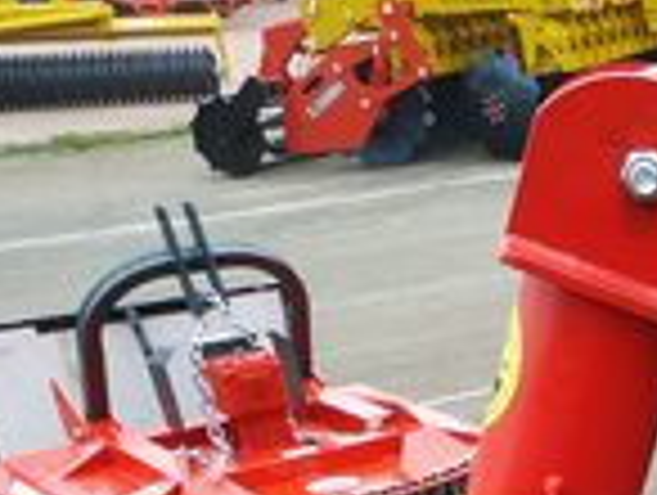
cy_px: 873
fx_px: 1711
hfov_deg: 18.4
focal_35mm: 90
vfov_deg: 14.6
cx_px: 1078
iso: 100
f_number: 1.9
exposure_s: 1/222
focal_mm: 3.94
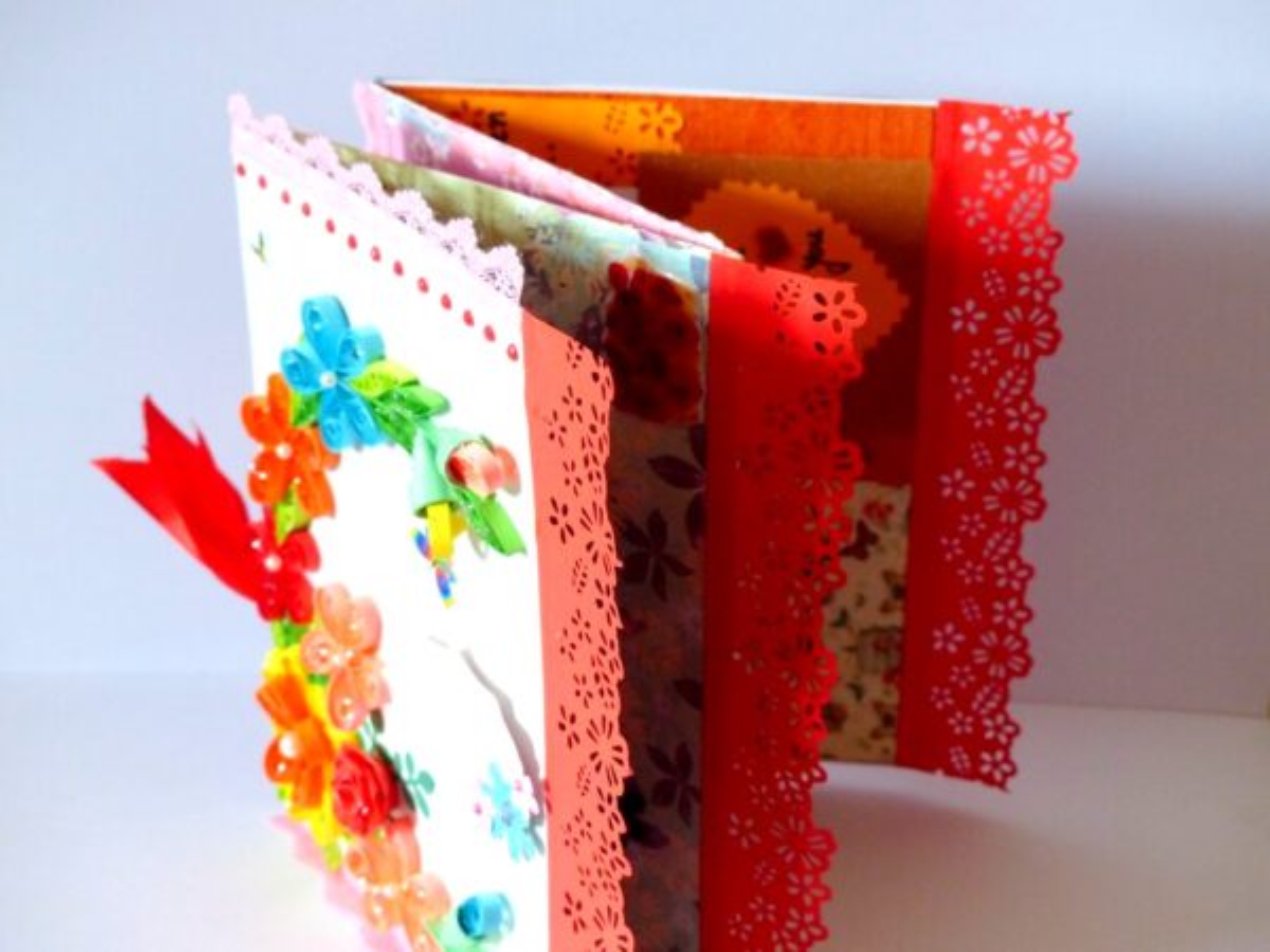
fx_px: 2055
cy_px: 476
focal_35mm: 56
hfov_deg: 34.3
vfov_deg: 26.1
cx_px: 635
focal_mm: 10.1
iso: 320
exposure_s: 1/60
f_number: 2.8
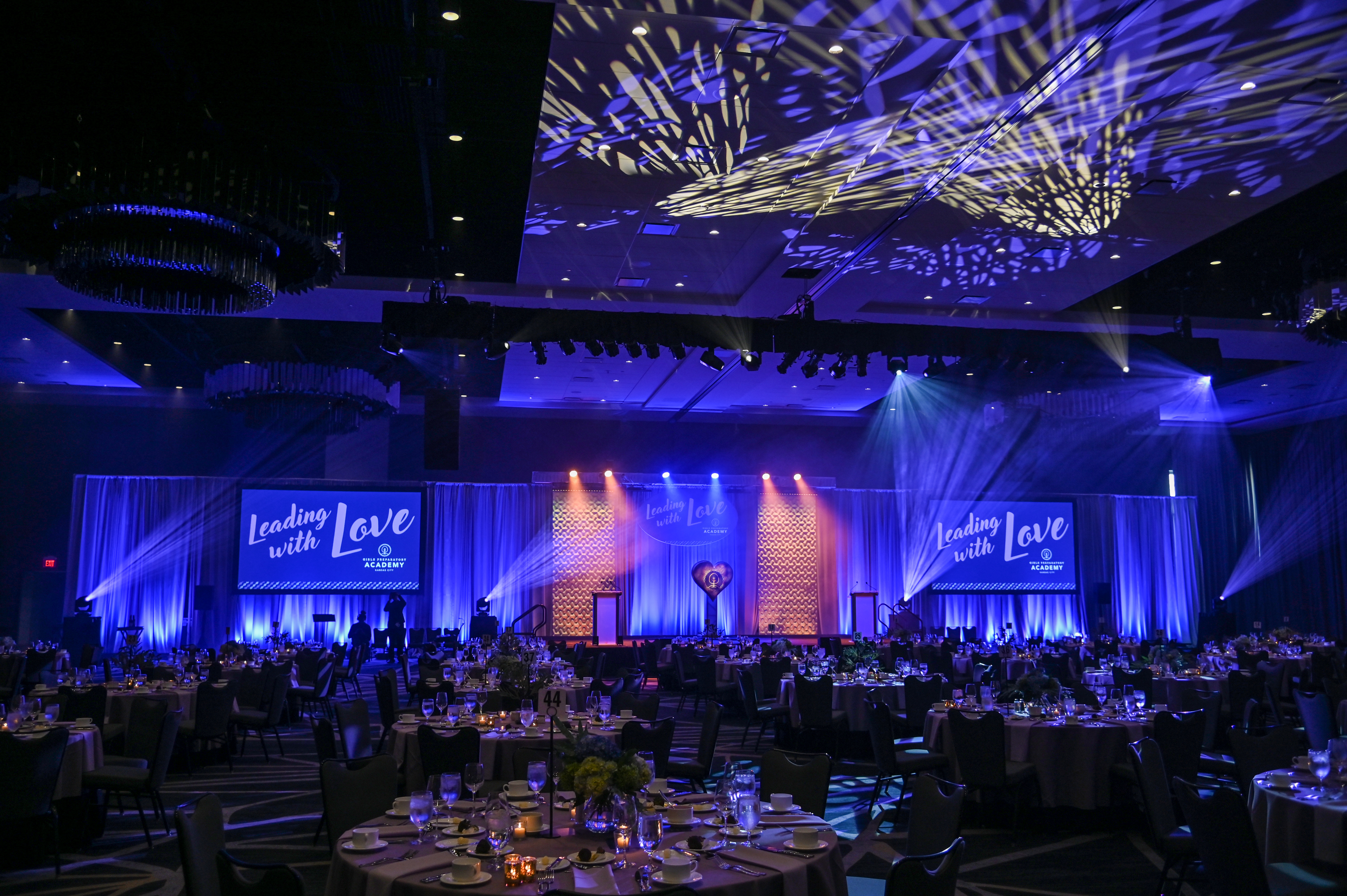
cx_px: 674
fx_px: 1122
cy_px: 448
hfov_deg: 62.0
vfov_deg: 43.6
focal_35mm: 30
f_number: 4
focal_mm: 30
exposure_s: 1/100
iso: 800
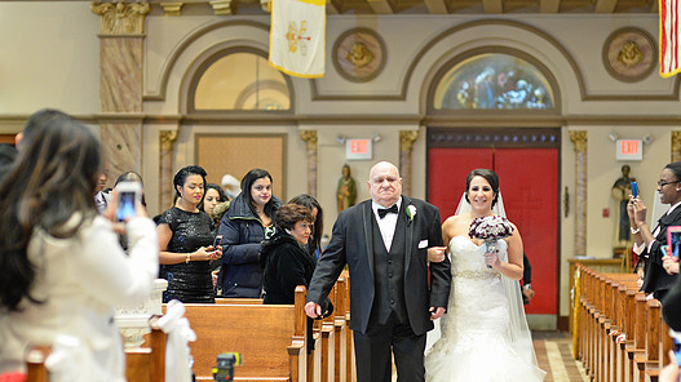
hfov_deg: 21.8
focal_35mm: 98
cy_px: 227
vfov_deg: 12.3
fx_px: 1769
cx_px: 363
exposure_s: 1/250
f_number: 2.2
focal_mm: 85
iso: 3200
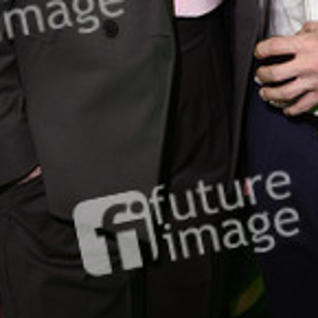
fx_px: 707
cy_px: -105
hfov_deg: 25.0
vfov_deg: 22.4
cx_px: 250
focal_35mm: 68
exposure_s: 1/60
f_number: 4
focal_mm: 29
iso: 1600
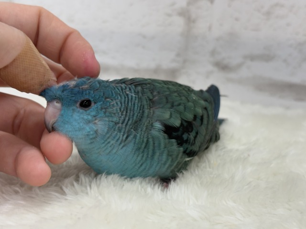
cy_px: 114
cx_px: 153
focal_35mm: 52
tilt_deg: -12.7
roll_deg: -0.4
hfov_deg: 36.8
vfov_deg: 28.0
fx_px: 460
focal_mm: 5.96
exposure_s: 1/100
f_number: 1.6
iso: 100
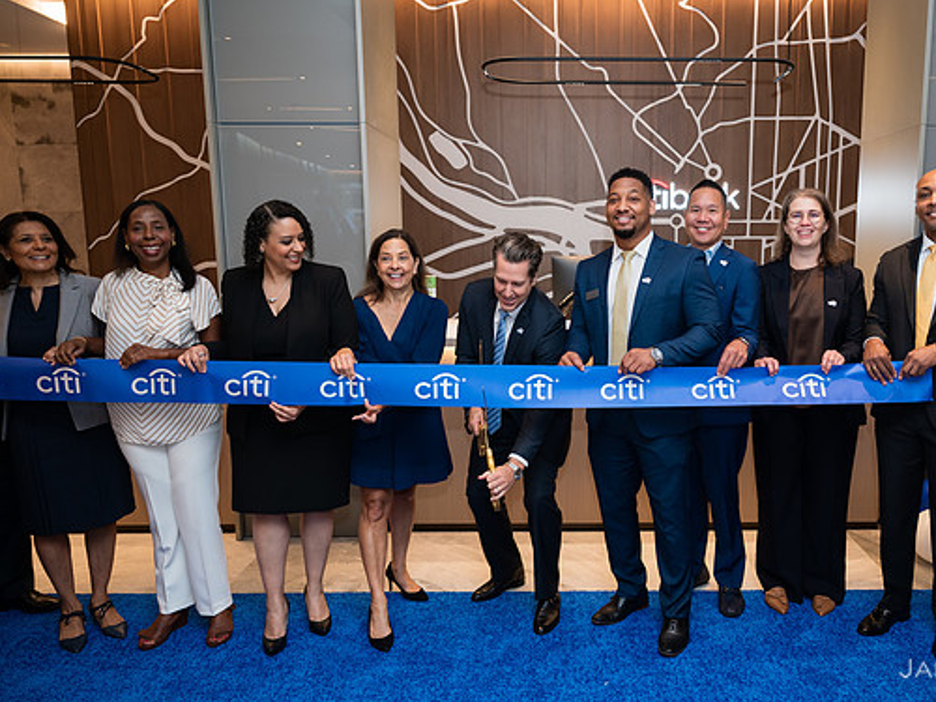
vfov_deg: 48.2
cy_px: 356
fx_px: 784
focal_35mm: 29
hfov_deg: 61.0
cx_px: 575
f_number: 3.2
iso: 400
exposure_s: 1/160
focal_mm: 24
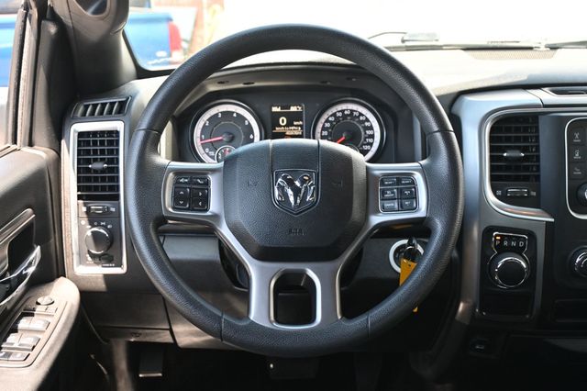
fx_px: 611
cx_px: 294
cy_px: 196
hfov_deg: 51.3
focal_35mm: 38
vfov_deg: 35.5
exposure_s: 1/125
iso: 500
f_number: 4.2
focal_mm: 25
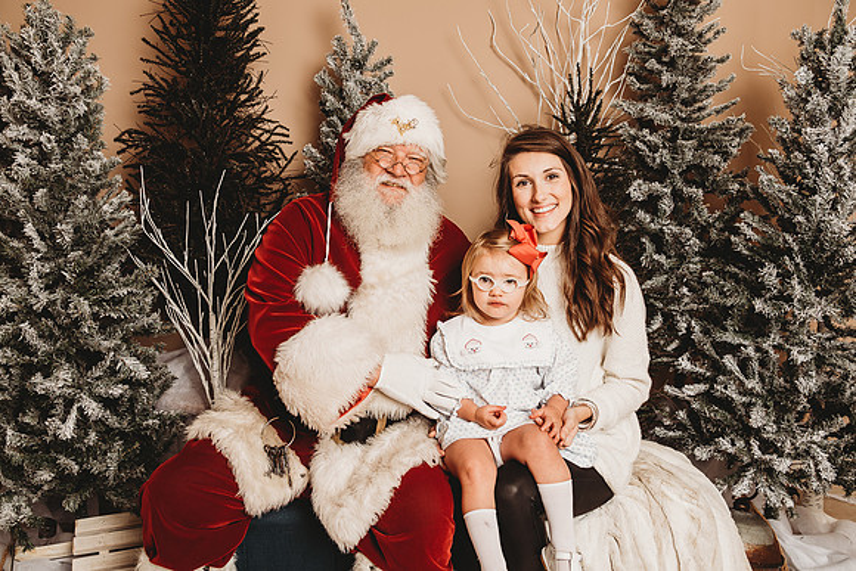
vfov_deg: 43.6
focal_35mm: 30
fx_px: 714
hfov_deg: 61.8
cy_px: 268
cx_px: 401
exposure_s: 1/160
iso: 100
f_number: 4
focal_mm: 24
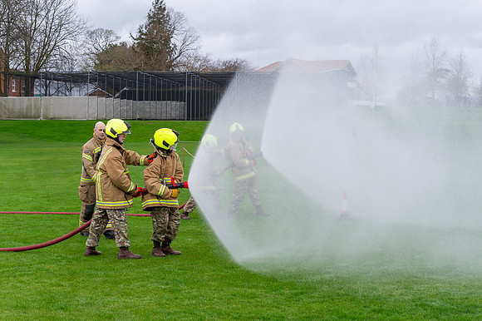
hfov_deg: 26.7
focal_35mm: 76
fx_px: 1016
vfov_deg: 17.9
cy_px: 148
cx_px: 246
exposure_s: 1/250
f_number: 7.1
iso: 400
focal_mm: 70
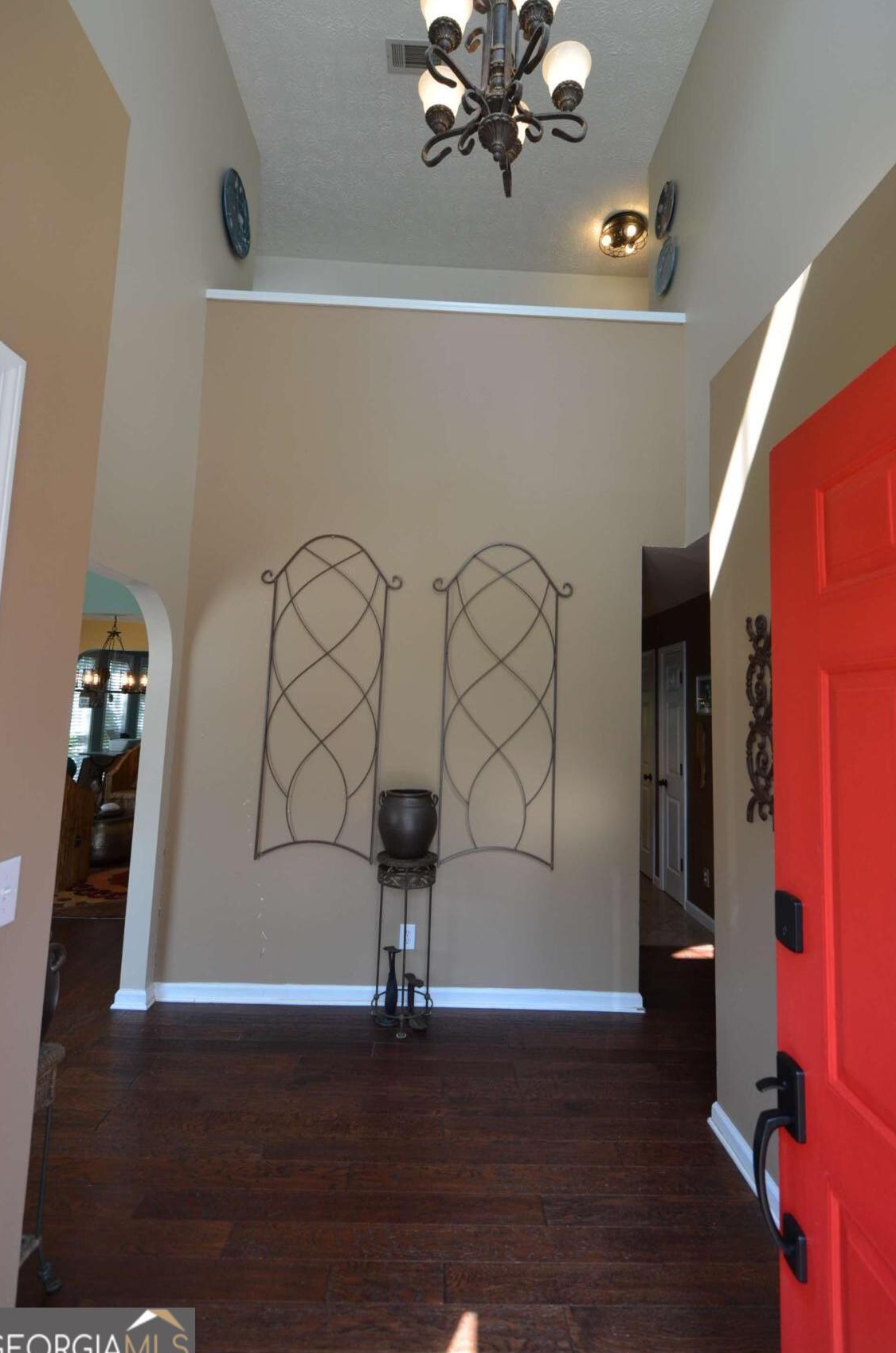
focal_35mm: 16
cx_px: 457
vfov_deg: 96.8
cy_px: 658
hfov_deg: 73.5
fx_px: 600
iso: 400
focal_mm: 10
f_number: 5
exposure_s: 1/100
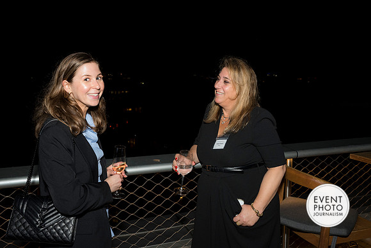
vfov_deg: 37.9
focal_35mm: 35
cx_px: 186
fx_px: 361
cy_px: 124
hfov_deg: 54.4
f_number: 5.6
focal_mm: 35
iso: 1250
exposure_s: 1/125
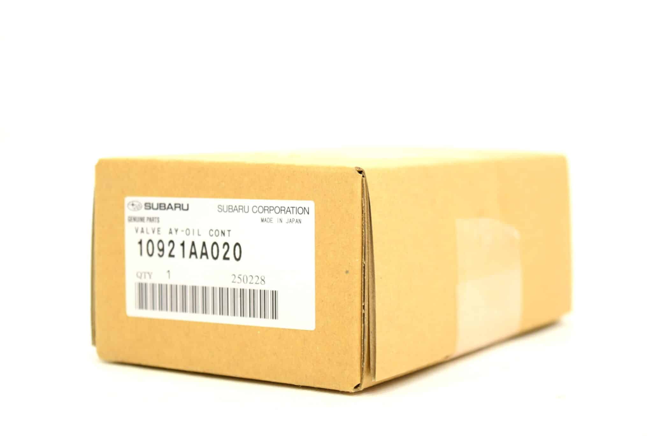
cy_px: 218
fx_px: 1416
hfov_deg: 26.0
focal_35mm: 78
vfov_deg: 17.5
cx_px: 326
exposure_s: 1/100
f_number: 5.6
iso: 400
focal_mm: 52
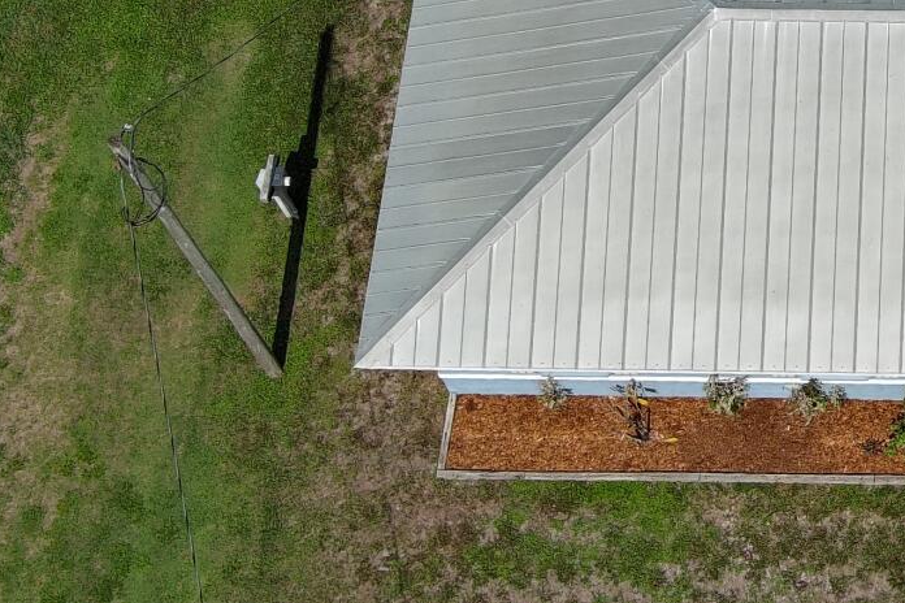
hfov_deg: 15.6
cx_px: 1175
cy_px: -220
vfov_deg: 10.7
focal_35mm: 125
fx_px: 3142
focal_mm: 10.57
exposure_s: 1/2532
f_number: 2.8
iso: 100
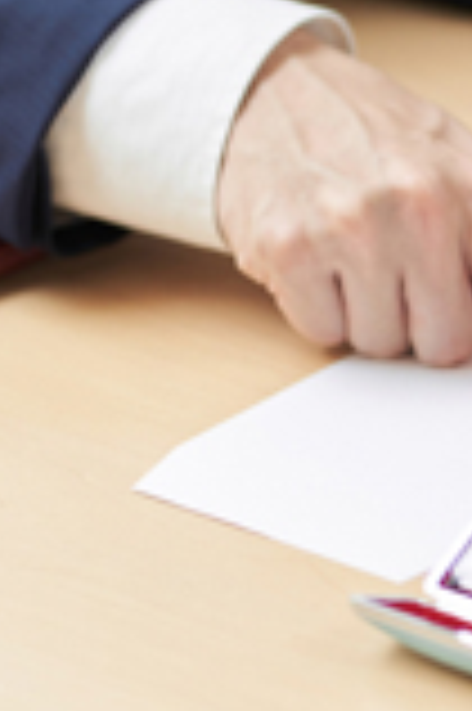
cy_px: 187
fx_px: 4829
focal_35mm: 245
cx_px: 809
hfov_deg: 5.5
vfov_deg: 8.4
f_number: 2
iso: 160
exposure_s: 1/125
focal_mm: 85
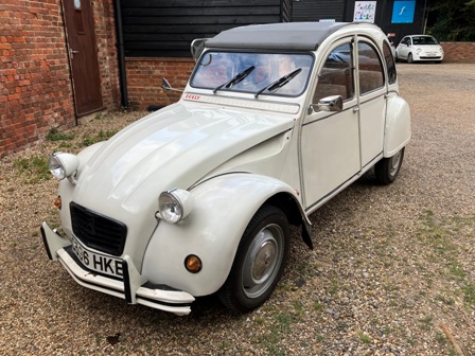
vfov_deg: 49.7
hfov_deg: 63.4
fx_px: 384
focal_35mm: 28
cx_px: 238
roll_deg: +0.3
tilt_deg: -18.7
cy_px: 178
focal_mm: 3.99
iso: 32
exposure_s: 1/422
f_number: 1.8
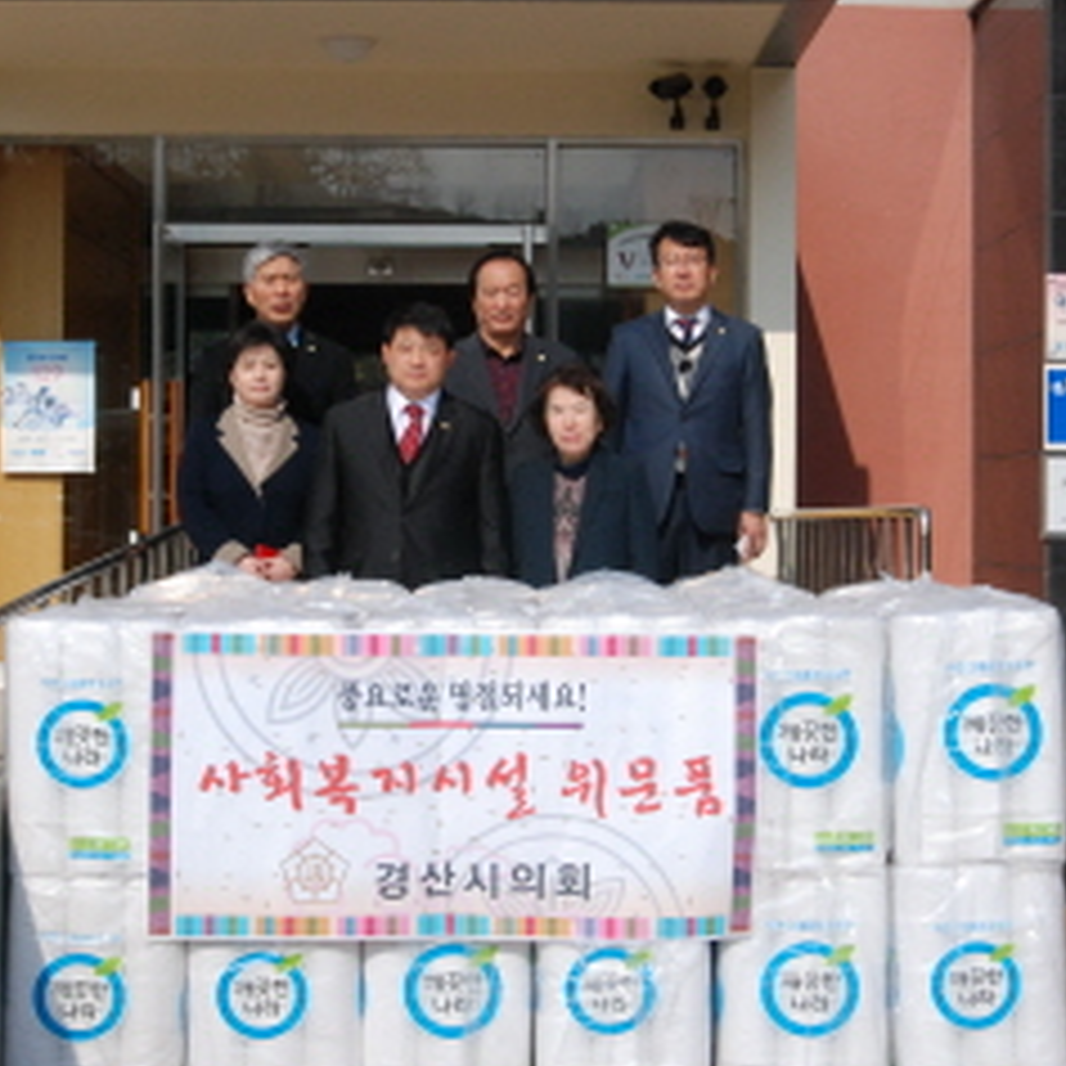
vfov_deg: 24.6
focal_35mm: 70
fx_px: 2439
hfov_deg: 24.7
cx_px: 535
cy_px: 488
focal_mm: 26
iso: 640
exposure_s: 1/800
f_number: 14
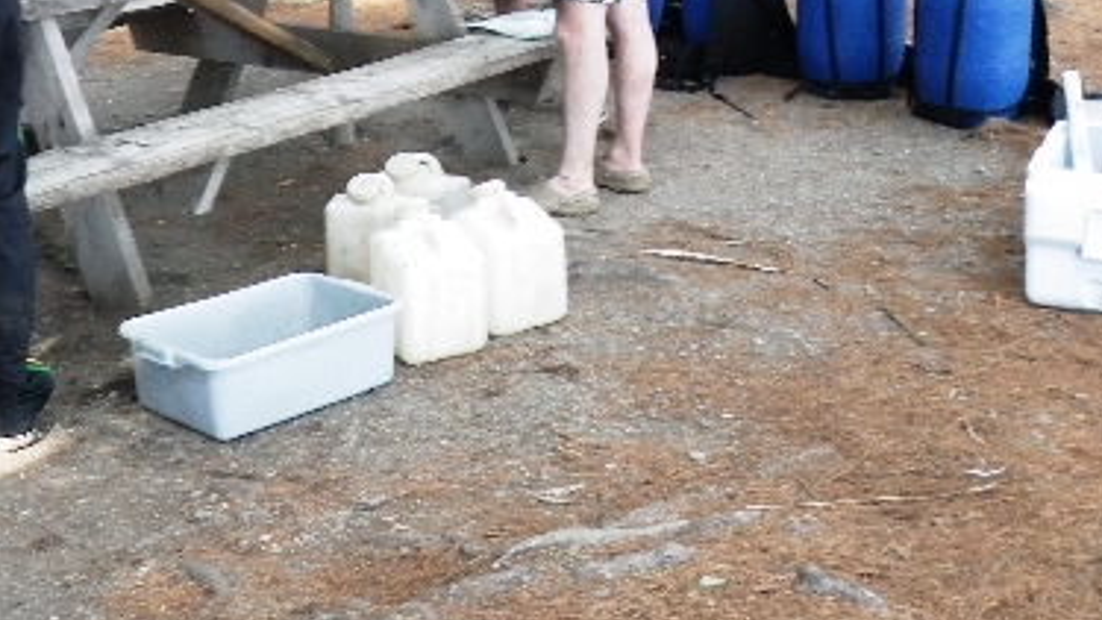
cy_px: -167
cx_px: 652
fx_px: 1899
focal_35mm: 65
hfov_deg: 32.3
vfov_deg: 17.5
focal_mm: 5
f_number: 3.5
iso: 125
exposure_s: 1/50
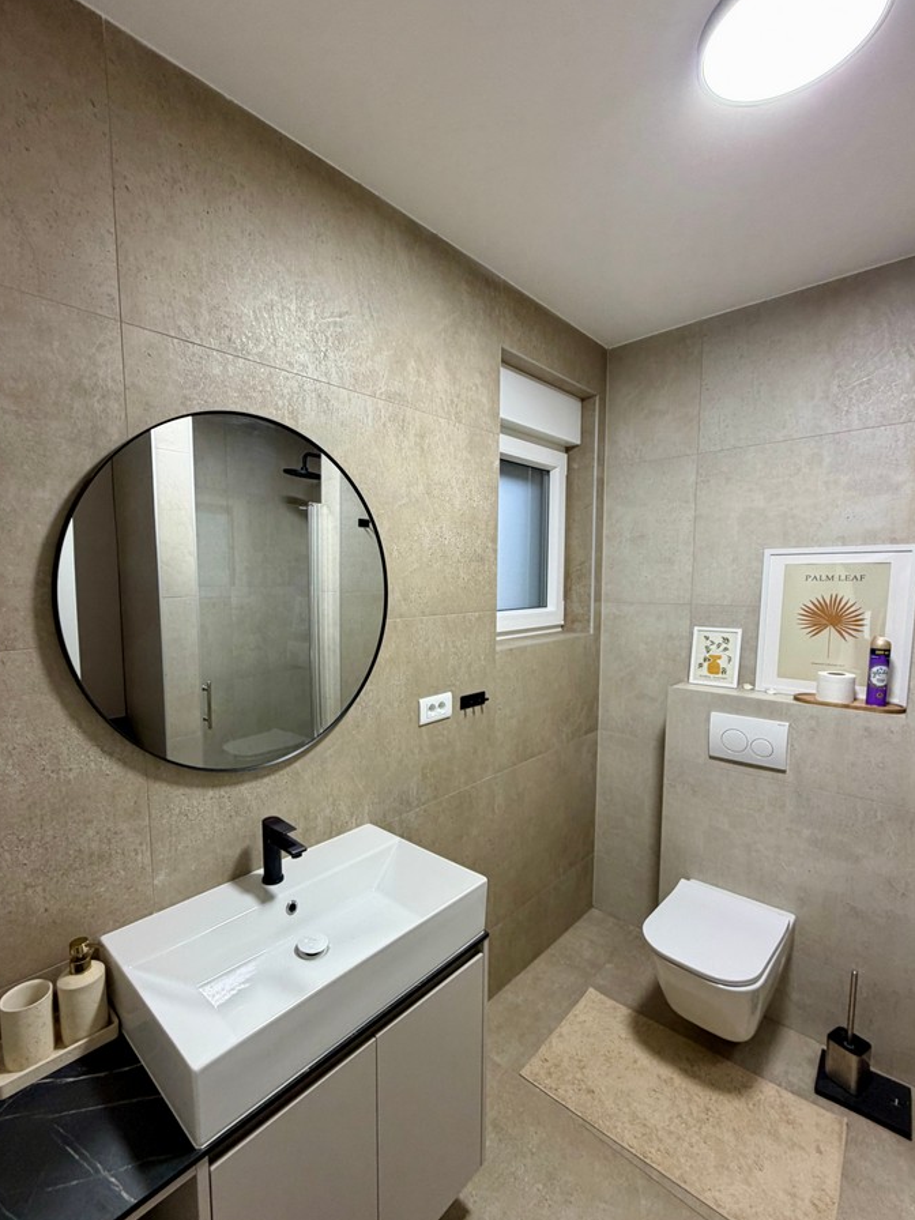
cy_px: 641
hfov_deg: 77.9
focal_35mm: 16
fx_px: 564
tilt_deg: -7.0
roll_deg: +0.0
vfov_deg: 94.4
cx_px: 418
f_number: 2.2
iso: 160
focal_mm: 2.22
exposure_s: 1/50
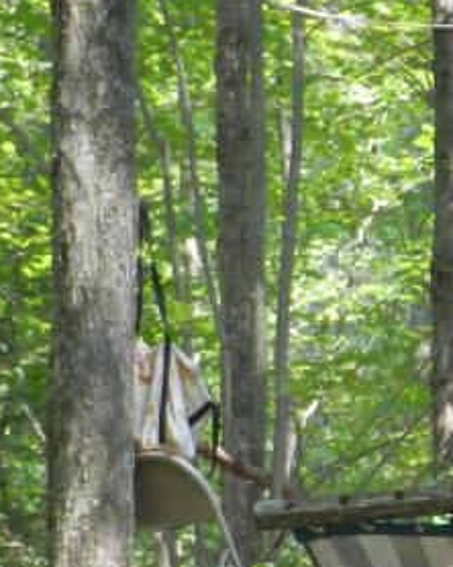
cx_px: 992
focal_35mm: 414
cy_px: 467
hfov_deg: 3.7
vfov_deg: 4.7
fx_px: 6946
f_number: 4.8
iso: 160
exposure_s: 1/40
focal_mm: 20.5
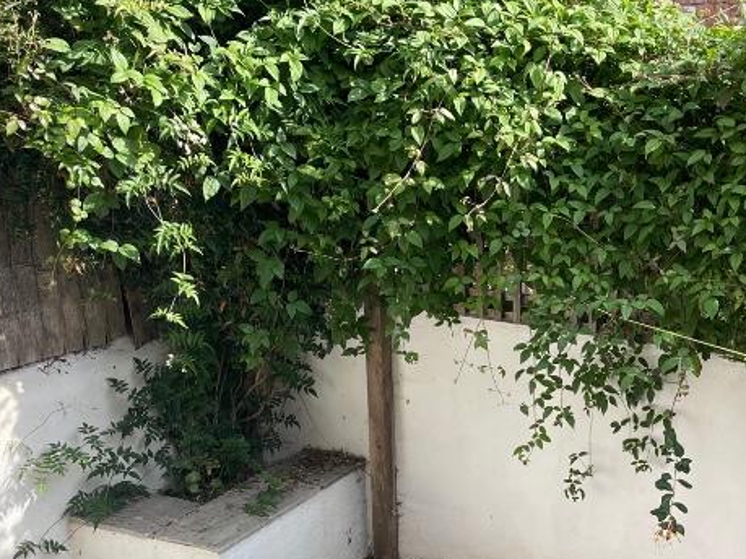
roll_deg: -2.4
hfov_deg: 31.5
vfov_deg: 25.0
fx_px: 1250
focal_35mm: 58
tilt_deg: -18.9
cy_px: 387
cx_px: 687
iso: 32
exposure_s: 1/602
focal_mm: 4.2
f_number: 1.6
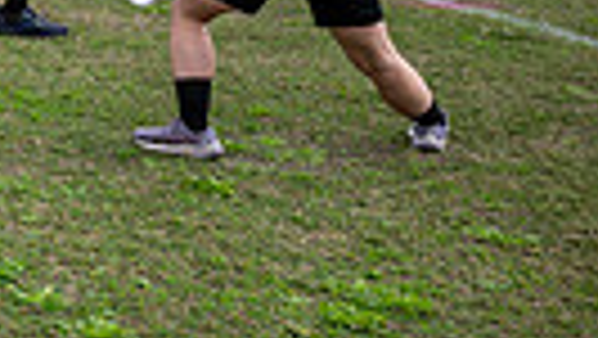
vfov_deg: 11.0
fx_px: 1745
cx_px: -688
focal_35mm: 110
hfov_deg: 14.9
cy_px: 83
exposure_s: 1/1250
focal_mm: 24
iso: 100
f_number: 2.8
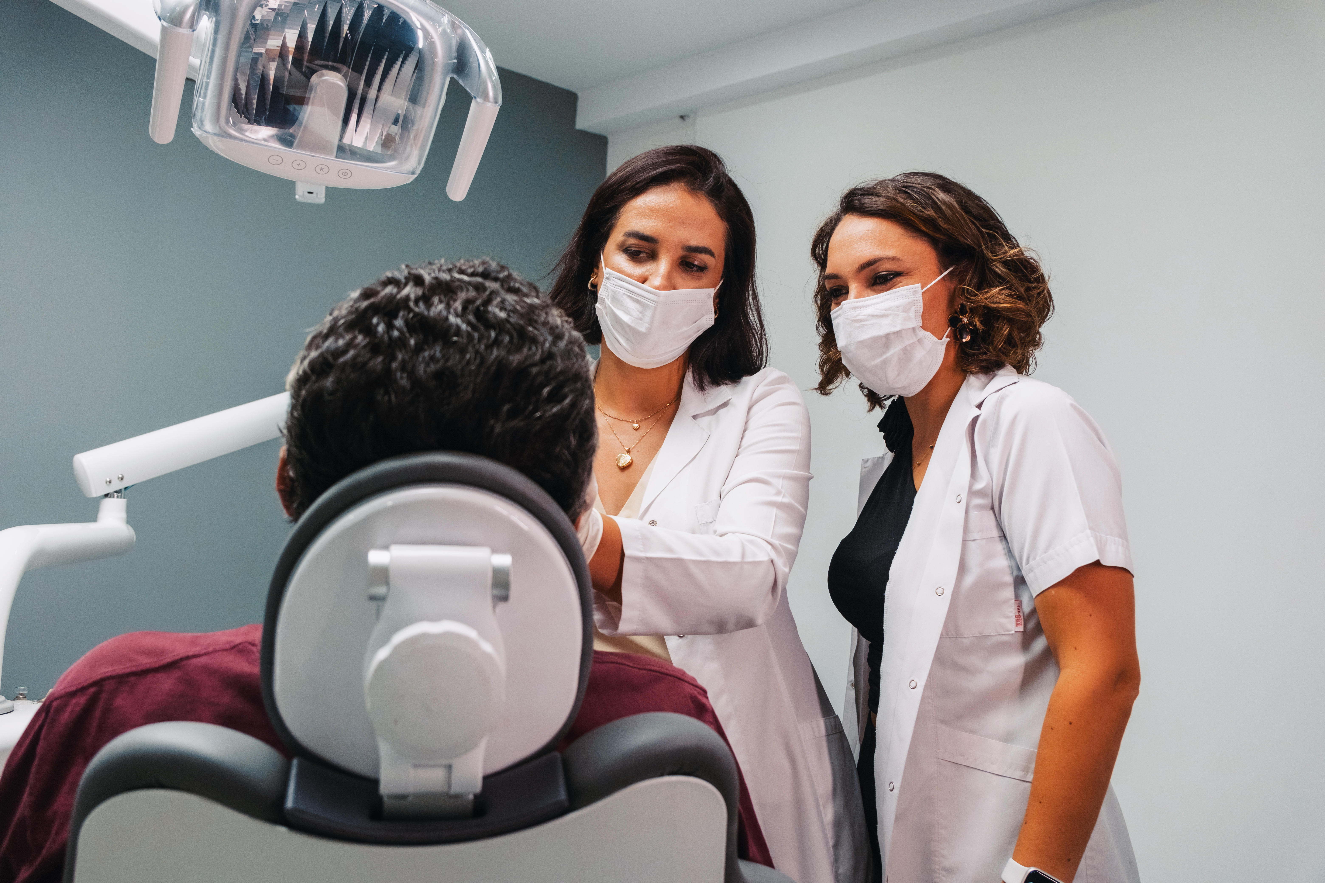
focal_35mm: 32
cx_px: 662
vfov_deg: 41.1
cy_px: 442
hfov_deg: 58.7
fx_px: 1178
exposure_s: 1/160
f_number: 4
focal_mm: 21.2
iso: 800
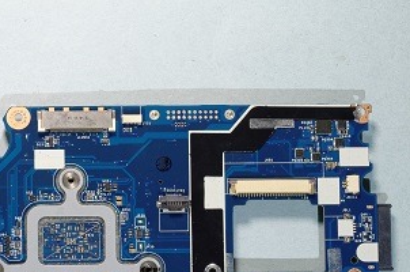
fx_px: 932
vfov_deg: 16.2
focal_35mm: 82
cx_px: 39
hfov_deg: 24.1
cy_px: 283
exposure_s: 1/5
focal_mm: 22
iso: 100
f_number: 8
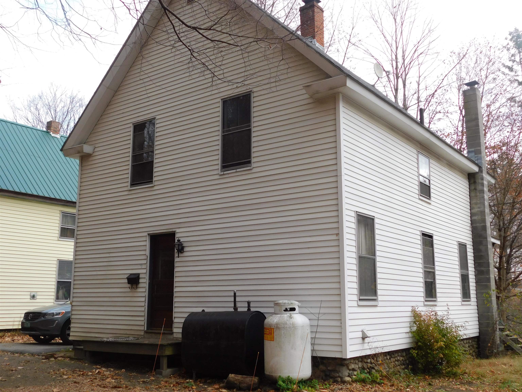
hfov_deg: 51.4
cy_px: 196
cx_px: 261
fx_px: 543
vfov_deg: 39.7
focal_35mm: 36
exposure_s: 1/400
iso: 125
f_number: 3.5
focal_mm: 6.3
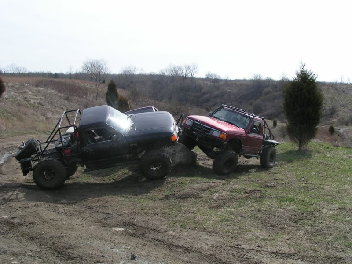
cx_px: 176
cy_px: 132
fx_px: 437
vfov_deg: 33.6
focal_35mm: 43
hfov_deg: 43.9
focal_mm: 6.6
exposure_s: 1/400
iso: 50
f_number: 5.6
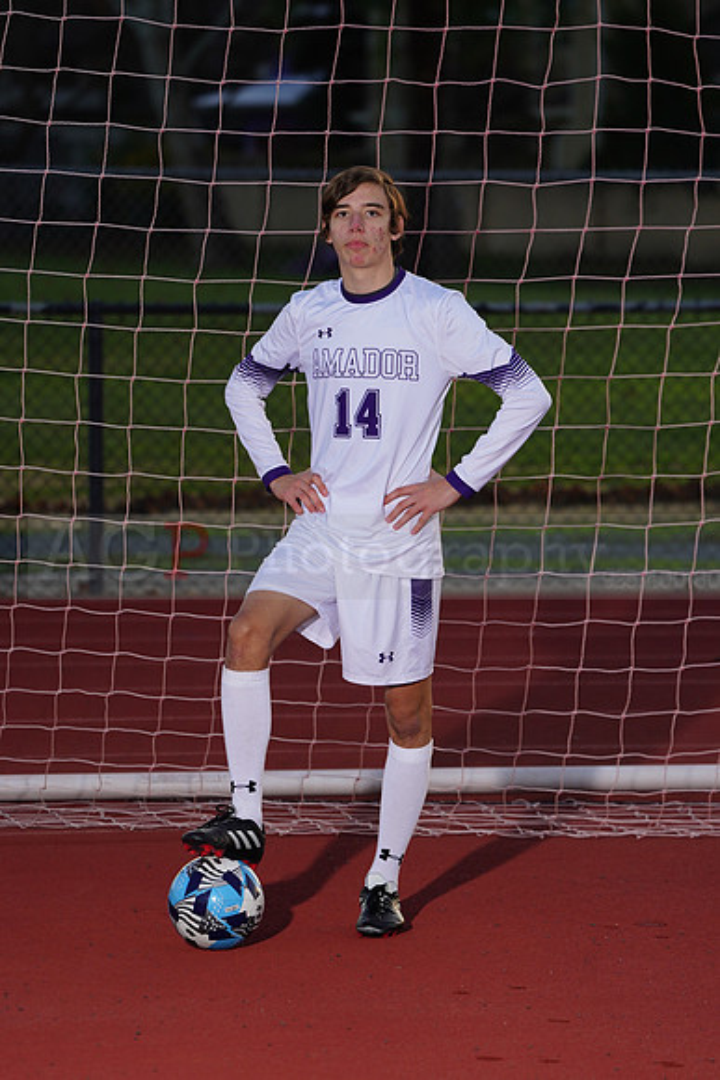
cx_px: 360
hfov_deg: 6.4
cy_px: 540
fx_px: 6446
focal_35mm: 215
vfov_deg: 9.6
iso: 320
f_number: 5.6
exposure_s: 1/250
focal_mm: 215
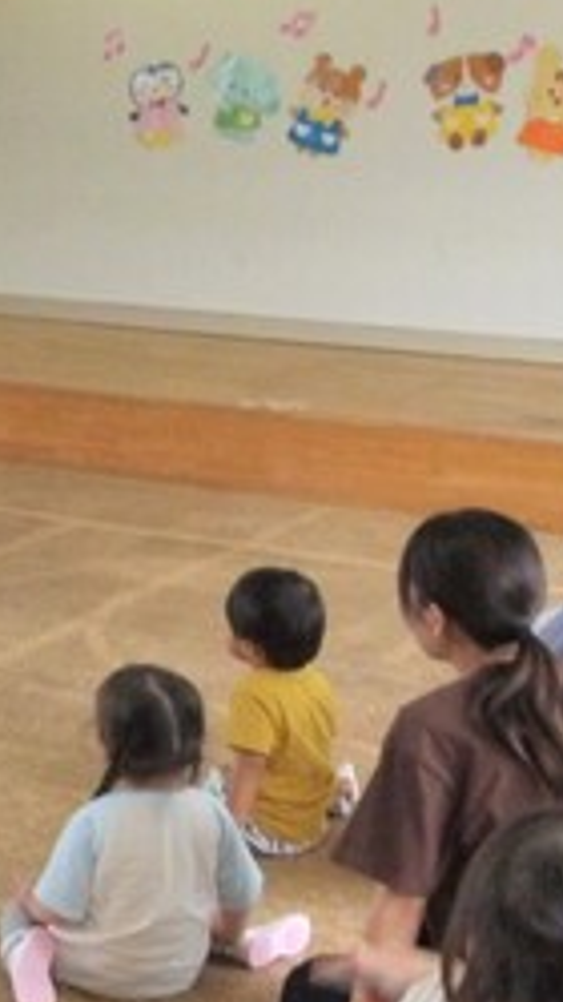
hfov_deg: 15.8
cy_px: 704
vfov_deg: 29.4
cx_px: -233
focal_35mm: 71
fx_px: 1885
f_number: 10.4
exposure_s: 1/60
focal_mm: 4.9
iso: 1101
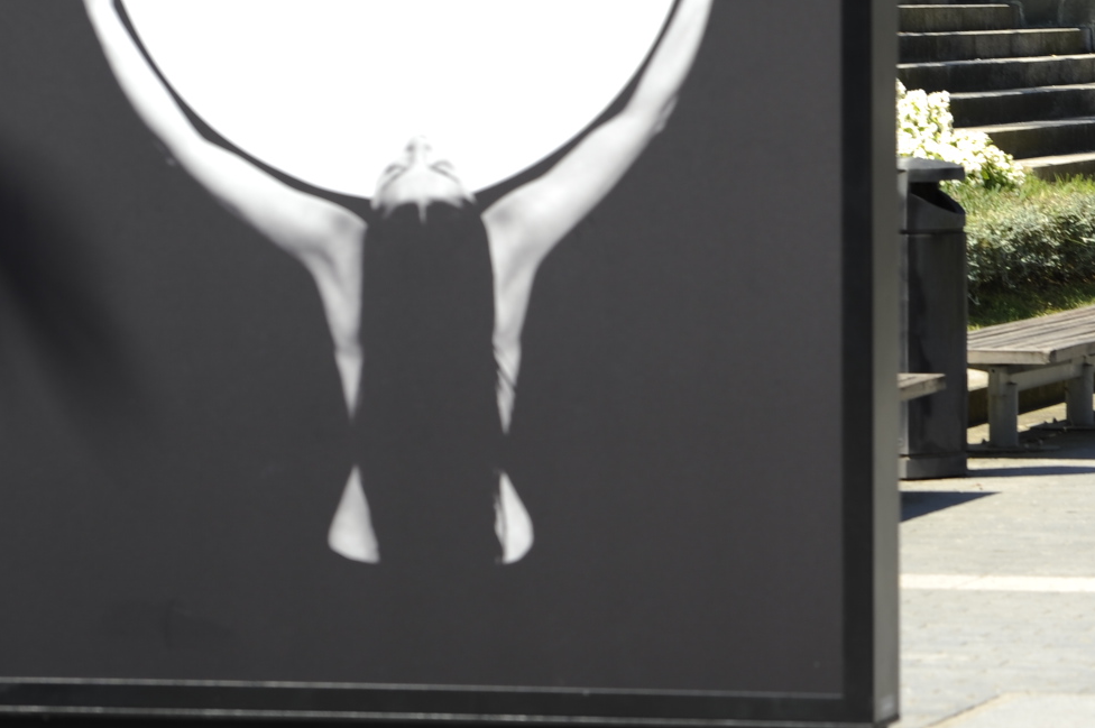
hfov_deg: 8.9
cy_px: 151
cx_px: 1119
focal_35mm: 229
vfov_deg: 6.0
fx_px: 6959
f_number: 6.3
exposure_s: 1/250
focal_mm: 105
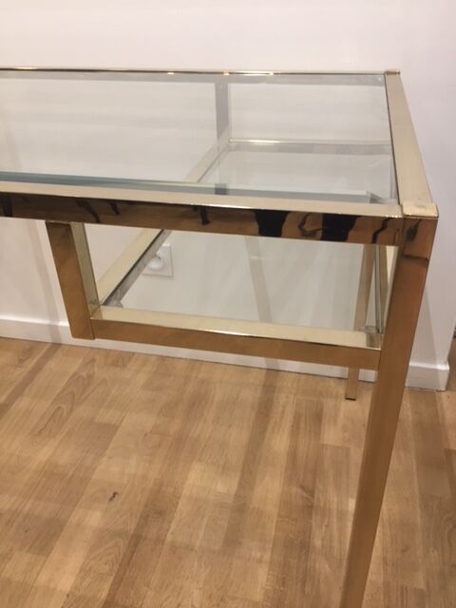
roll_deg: +0.7
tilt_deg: -31.7
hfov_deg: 48.2
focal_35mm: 29
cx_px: 228
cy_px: 304
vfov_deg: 61.7
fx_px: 509
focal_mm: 4.15
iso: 125
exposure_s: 1/33
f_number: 2.2
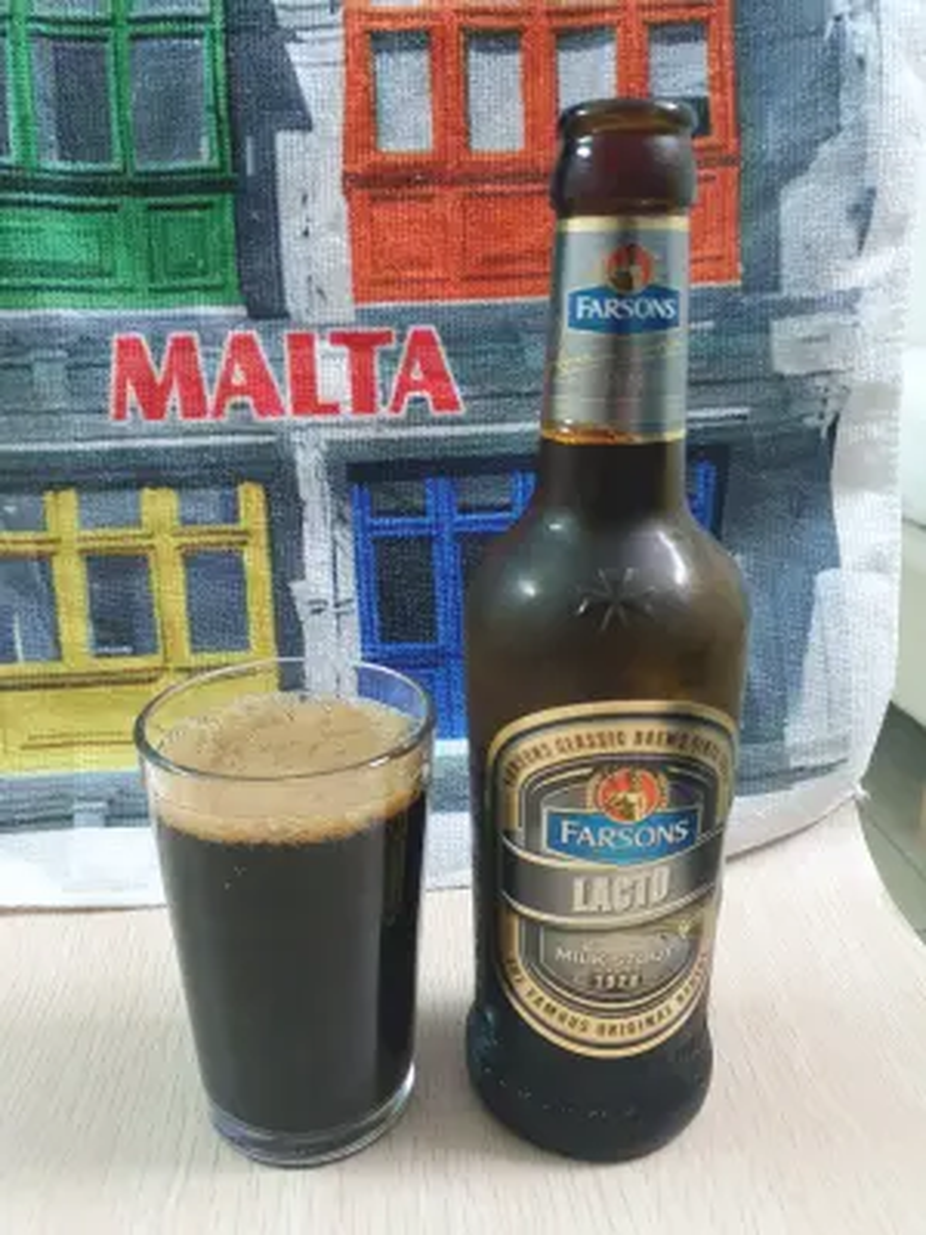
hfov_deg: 53.1
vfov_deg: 67.3
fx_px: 927
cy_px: 618
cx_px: 463
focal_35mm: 26
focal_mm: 4.32
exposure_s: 1/50
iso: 320
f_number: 1.5
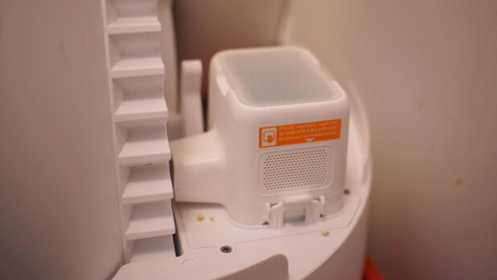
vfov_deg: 26.7
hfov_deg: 45.8
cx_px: 275
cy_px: 117
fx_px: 588
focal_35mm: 45
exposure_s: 1/40
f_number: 1.7
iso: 125
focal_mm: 25
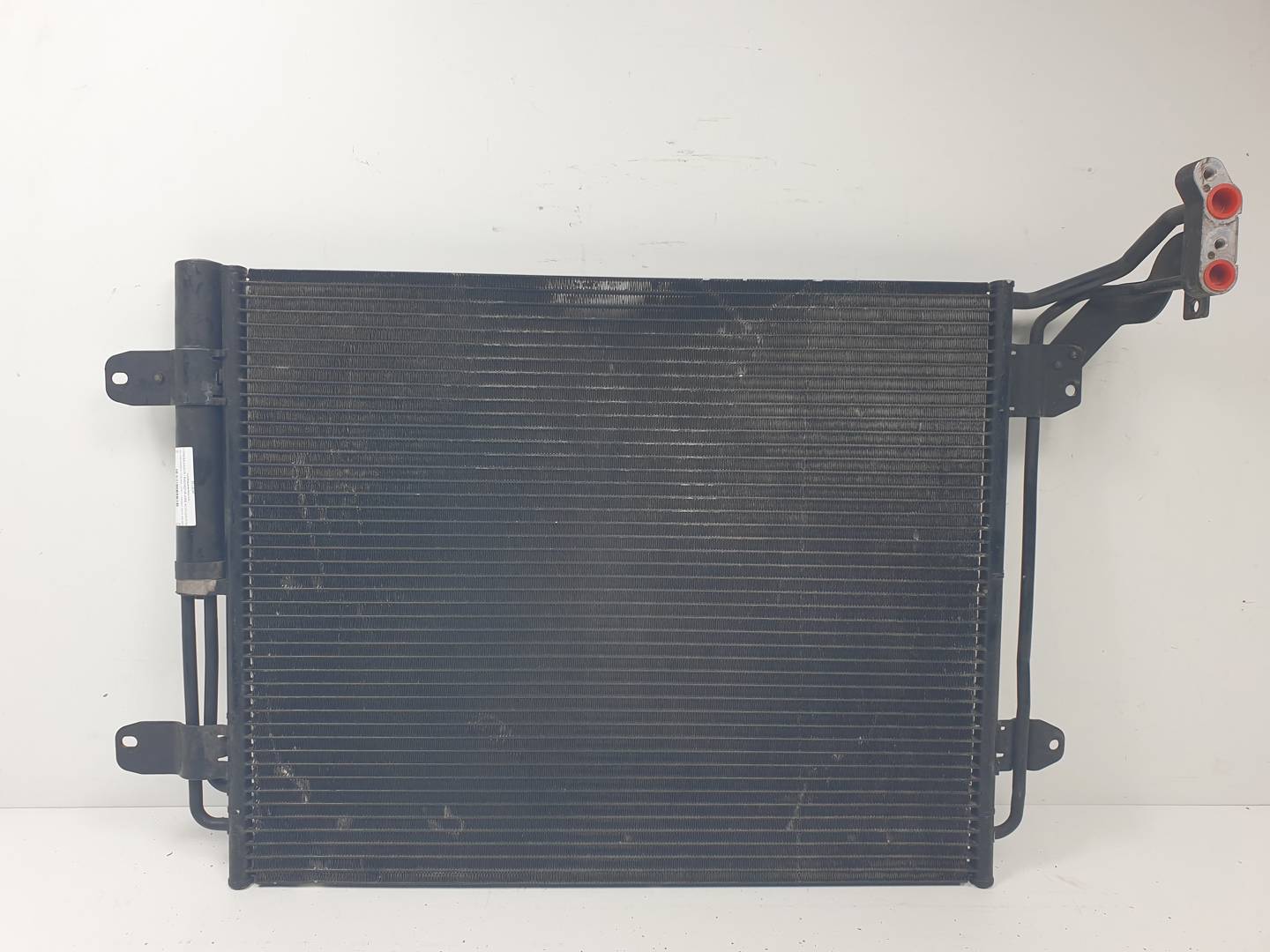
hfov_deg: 67.3
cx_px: 635
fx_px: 954
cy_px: 476
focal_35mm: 26
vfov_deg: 53.1
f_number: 2.4
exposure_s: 1/158
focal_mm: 4.3
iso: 50
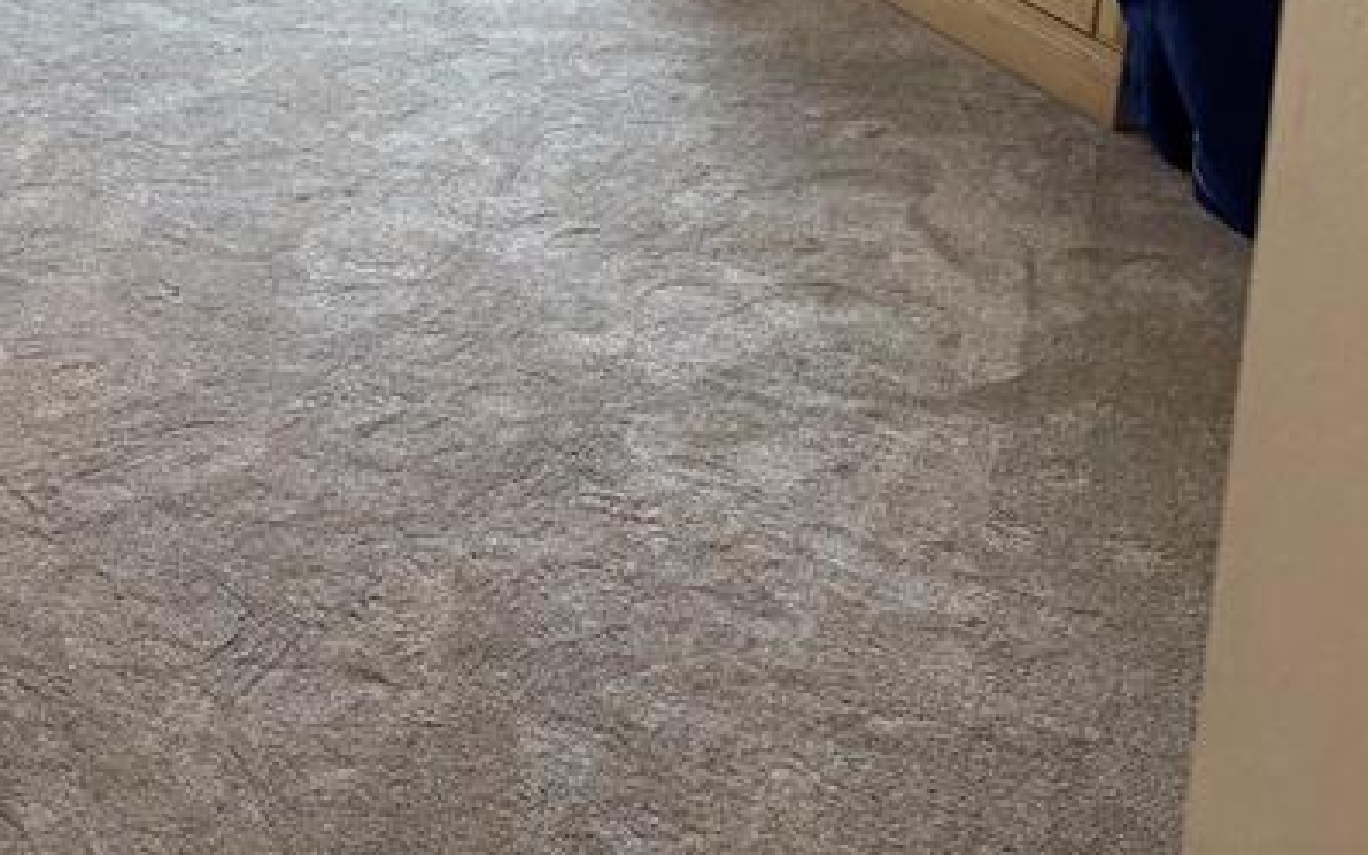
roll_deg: -0.6
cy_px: -465
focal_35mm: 71
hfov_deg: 26.2
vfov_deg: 16.5
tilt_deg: -11.2
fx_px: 2647
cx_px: -227
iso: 64
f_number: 1.6
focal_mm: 5.96
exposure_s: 1/120
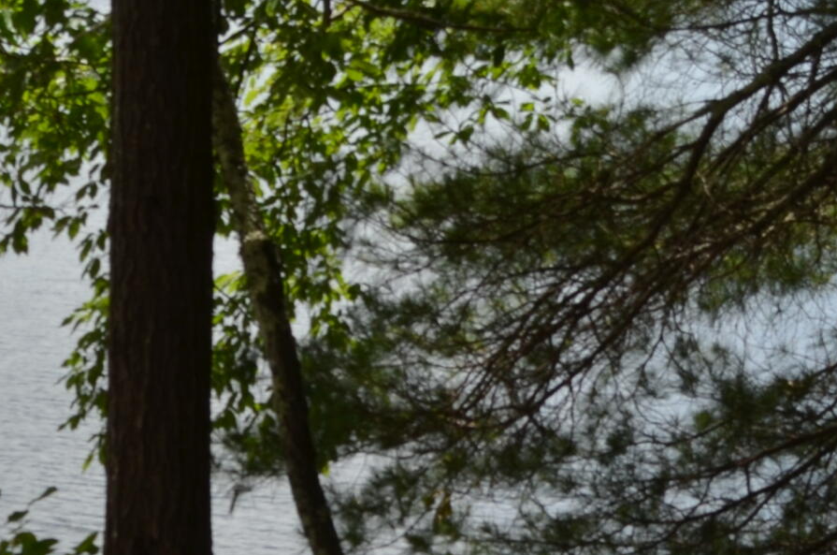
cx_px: 153
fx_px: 3968
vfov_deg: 7.8
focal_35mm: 171
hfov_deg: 12.0
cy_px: 862
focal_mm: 34
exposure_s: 1/200
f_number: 11
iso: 100
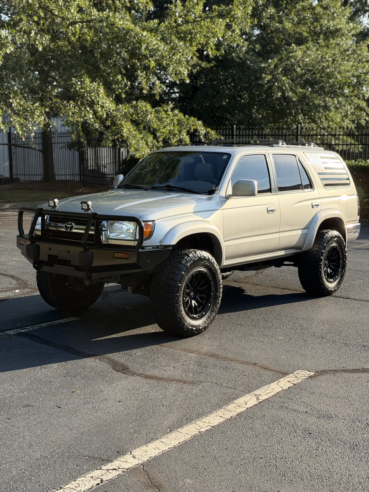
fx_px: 682
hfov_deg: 30.3
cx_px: 184
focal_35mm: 48
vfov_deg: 39.7
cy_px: 246
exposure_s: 1/1795
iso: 80
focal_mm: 6.76
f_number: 1.78
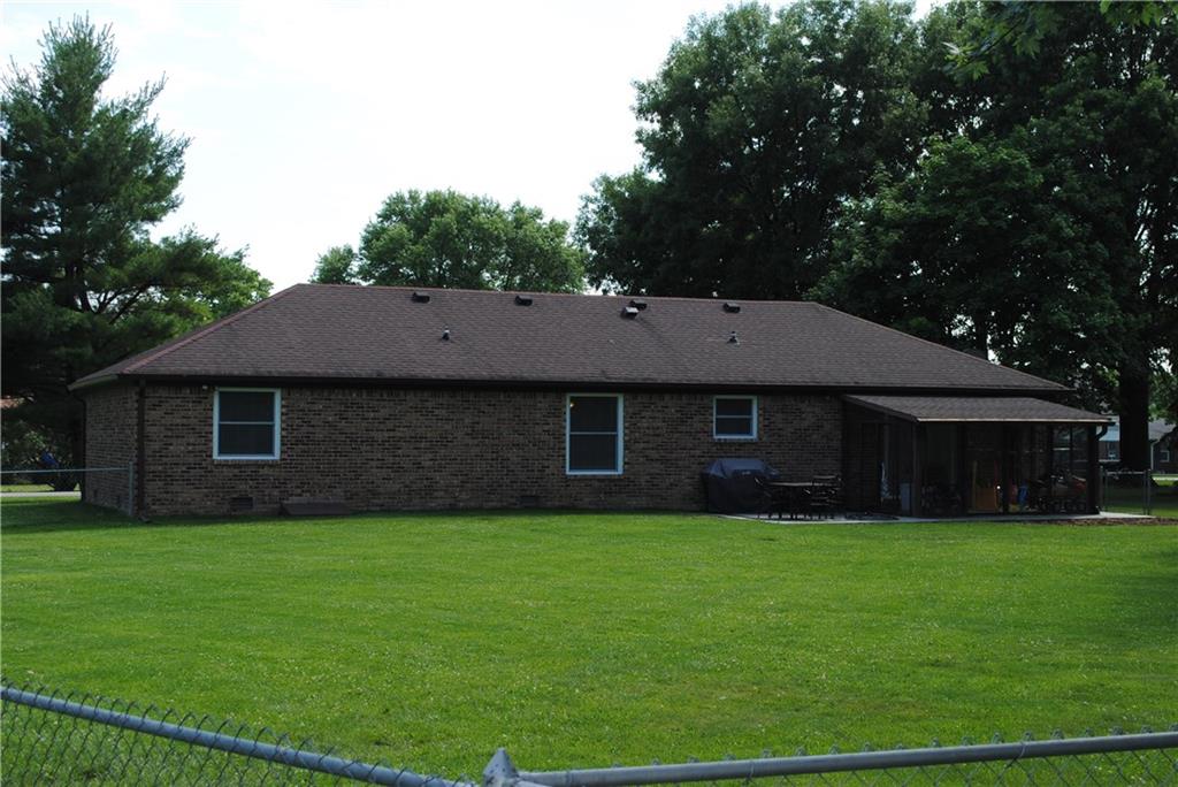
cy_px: 394
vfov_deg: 25.8
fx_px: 1719
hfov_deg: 37.8
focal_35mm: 52
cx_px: 589
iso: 100
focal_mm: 35
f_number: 7.1
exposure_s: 1/200
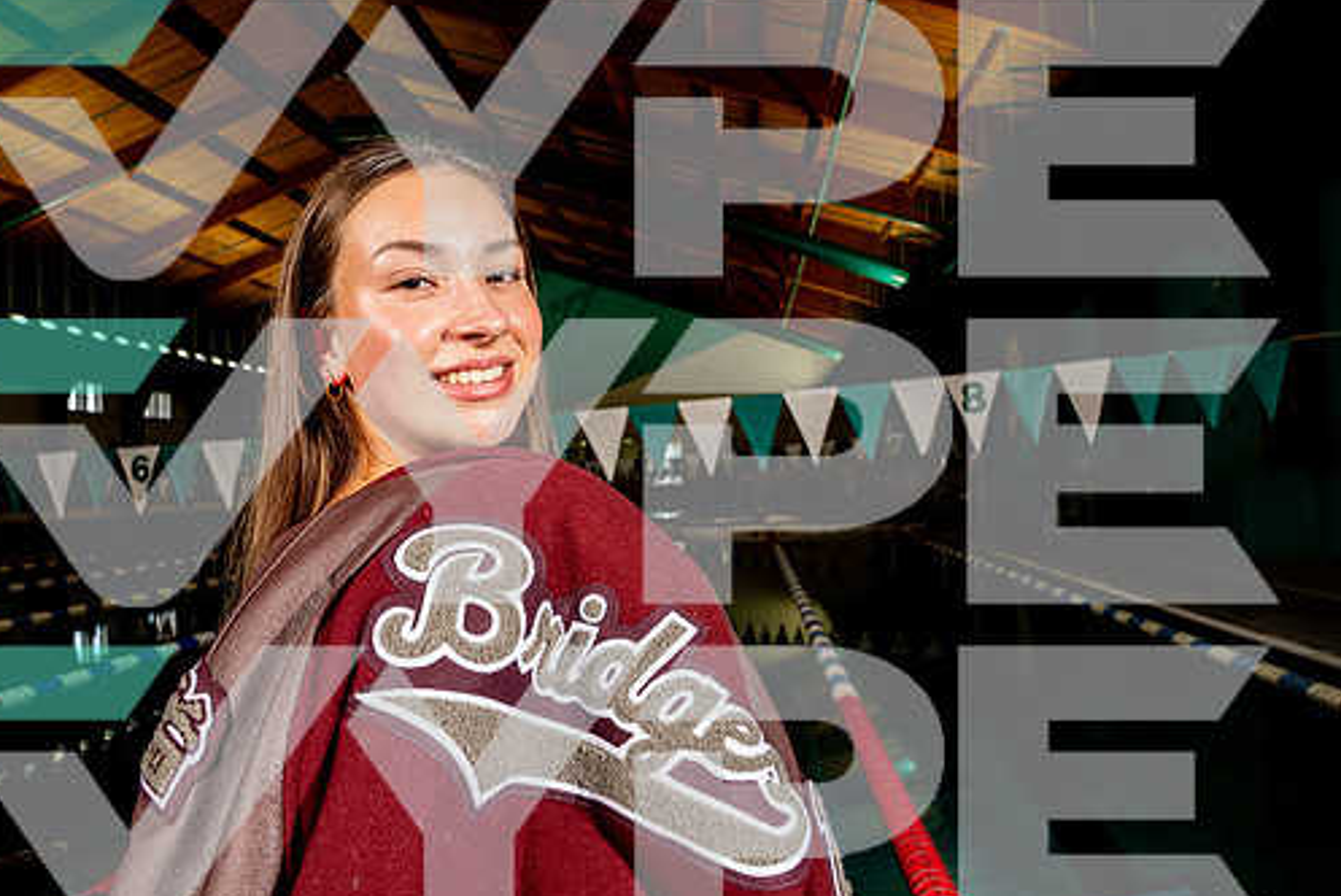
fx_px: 1044
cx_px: 591
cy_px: 463
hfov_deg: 65.2
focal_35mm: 28
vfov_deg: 46.5
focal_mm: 24
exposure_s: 1/125
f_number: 7.1
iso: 400
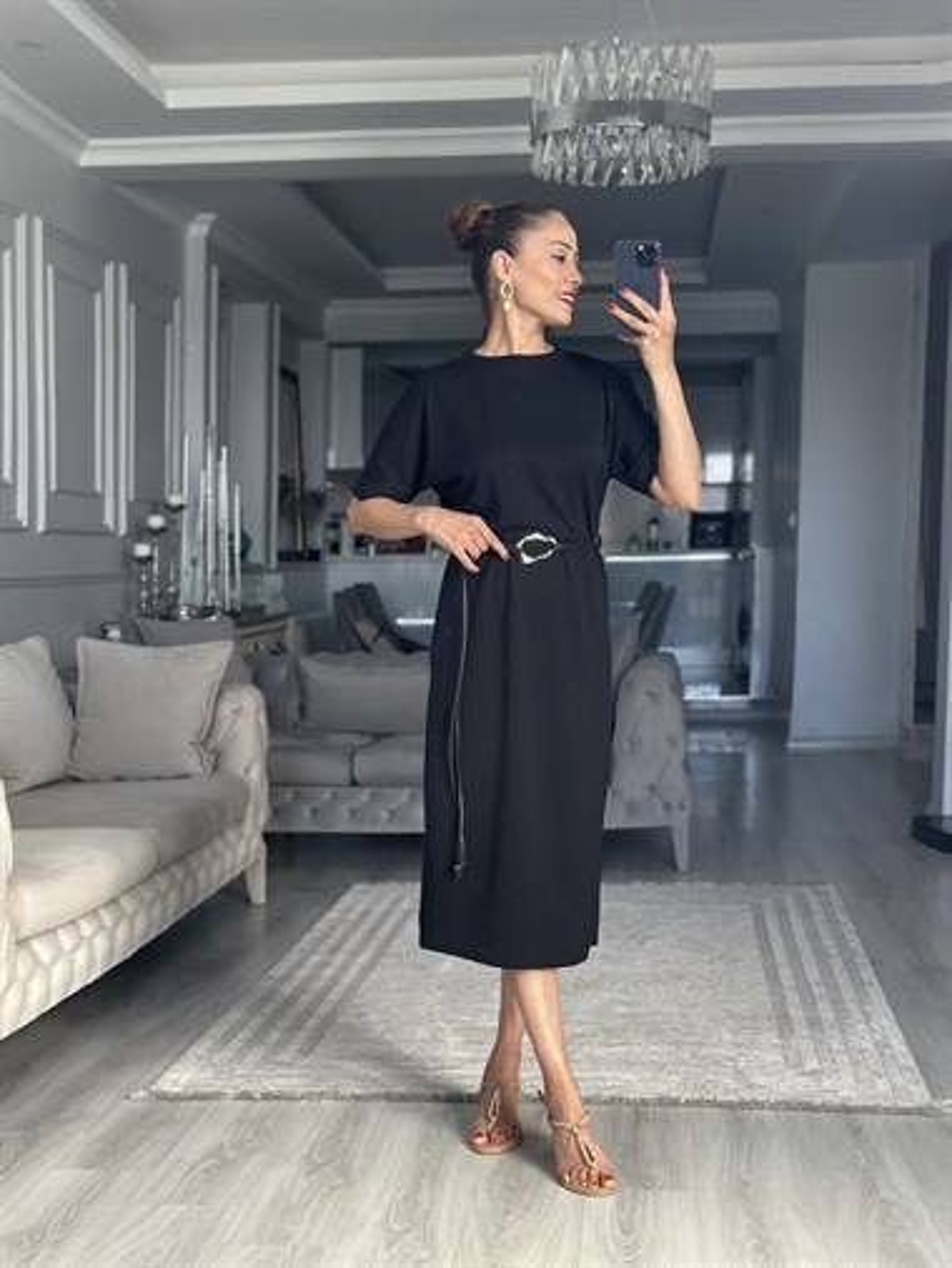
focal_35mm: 48
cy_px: 634
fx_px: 1759
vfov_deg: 39.6
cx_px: 476
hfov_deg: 30.3
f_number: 1.78
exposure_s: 1/141
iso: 125
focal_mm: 6.86
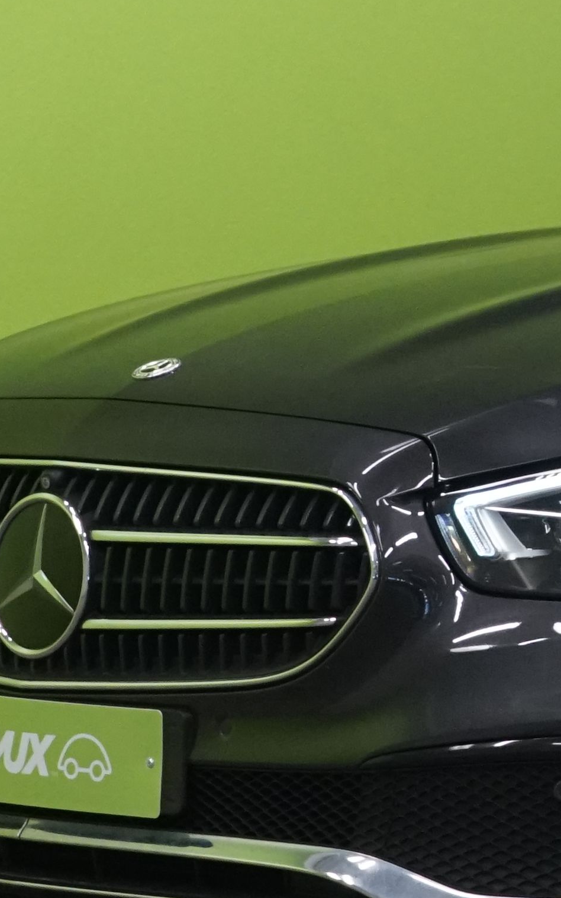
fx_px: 6312
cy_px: 315
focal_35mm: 258
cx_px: 1260
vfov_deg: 8.1
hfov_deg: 5.0
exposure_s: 1/30
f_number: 9
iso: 2500
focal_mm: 64
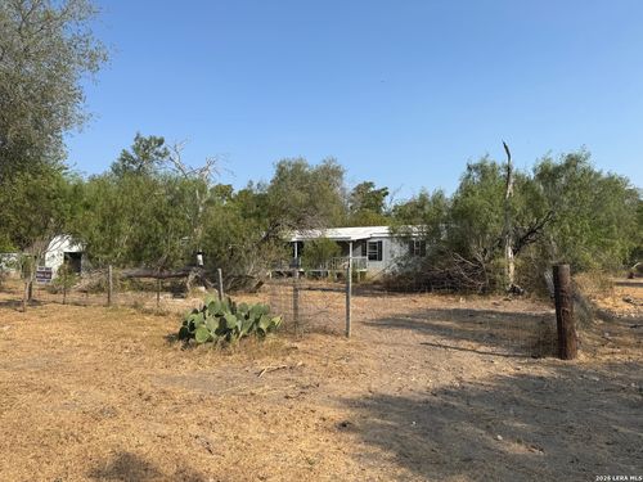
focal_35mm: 24
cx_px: 322
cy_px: 241
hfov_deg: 71.6
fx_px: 446
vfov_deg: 56.8
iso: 80
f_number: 1.78
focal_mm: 6.76
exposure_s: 1/4608
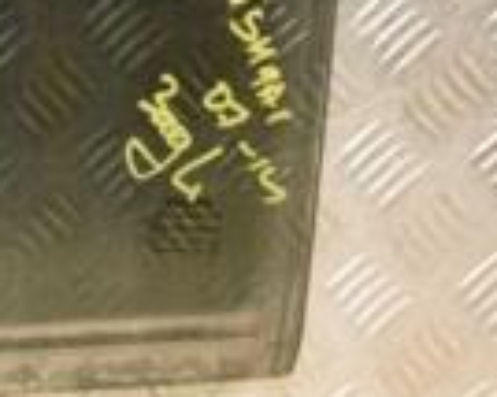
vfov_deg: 7.2
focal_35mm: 215
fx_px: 3160
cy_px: 45
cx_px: -560
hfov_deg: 8.4
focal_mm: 34
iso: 800
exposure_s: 1/160
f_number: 5
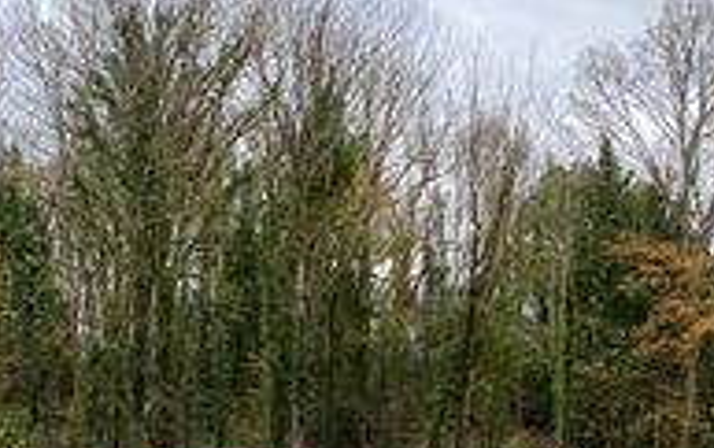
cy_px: 522
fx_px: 1110
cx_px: 348
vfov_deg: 21.4
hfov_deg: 35.7
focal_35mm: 57
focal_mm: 4.25
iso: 100
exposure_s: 1/121
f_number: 1.8
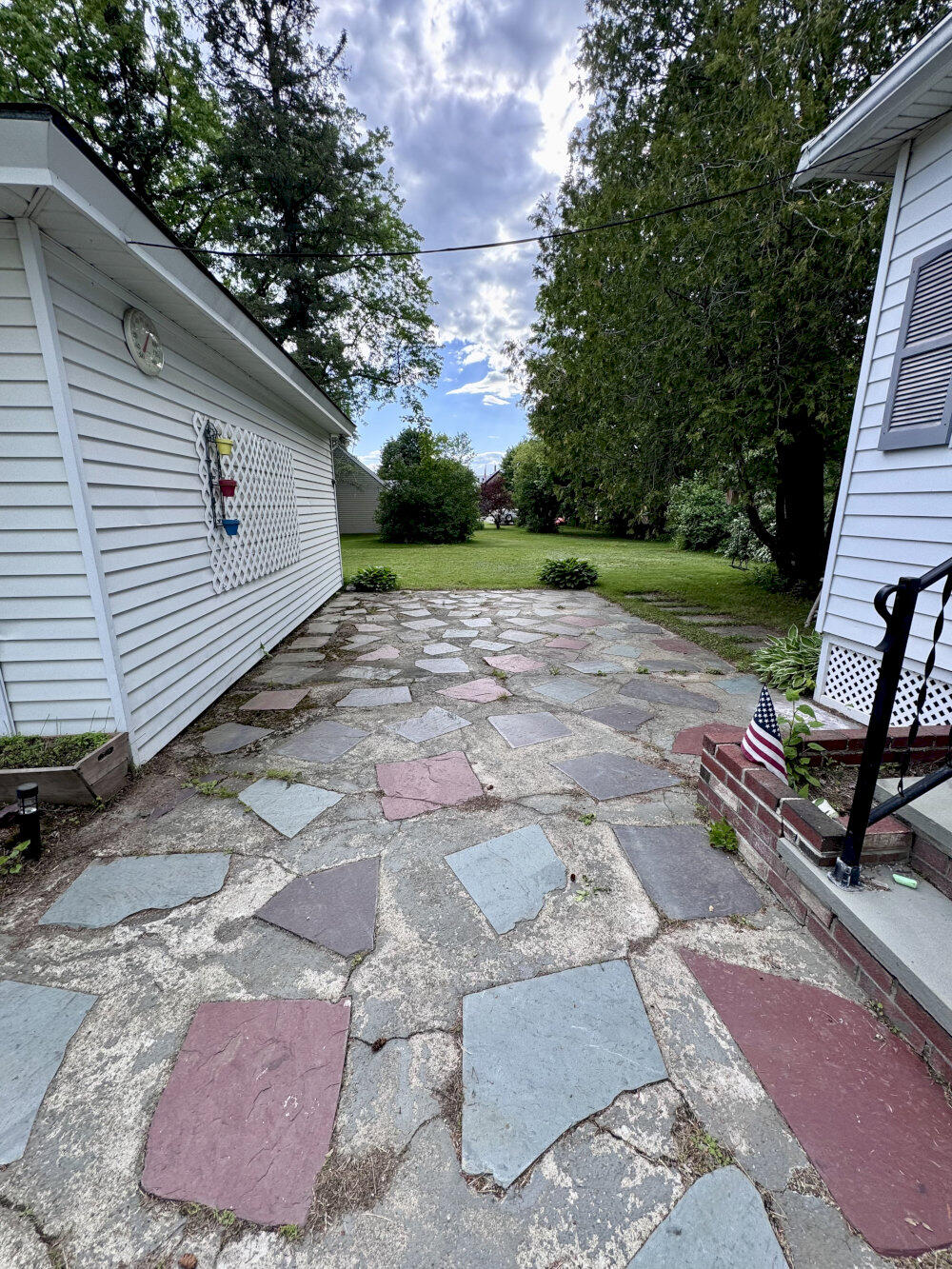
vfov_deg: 102.1
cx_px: 476
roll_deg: -0.5
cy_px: 634
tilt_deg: -15.4
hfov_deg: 85.7
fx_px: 513
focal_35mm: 14
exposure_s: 1/403
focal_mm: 2.22
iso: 40
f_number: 2.2
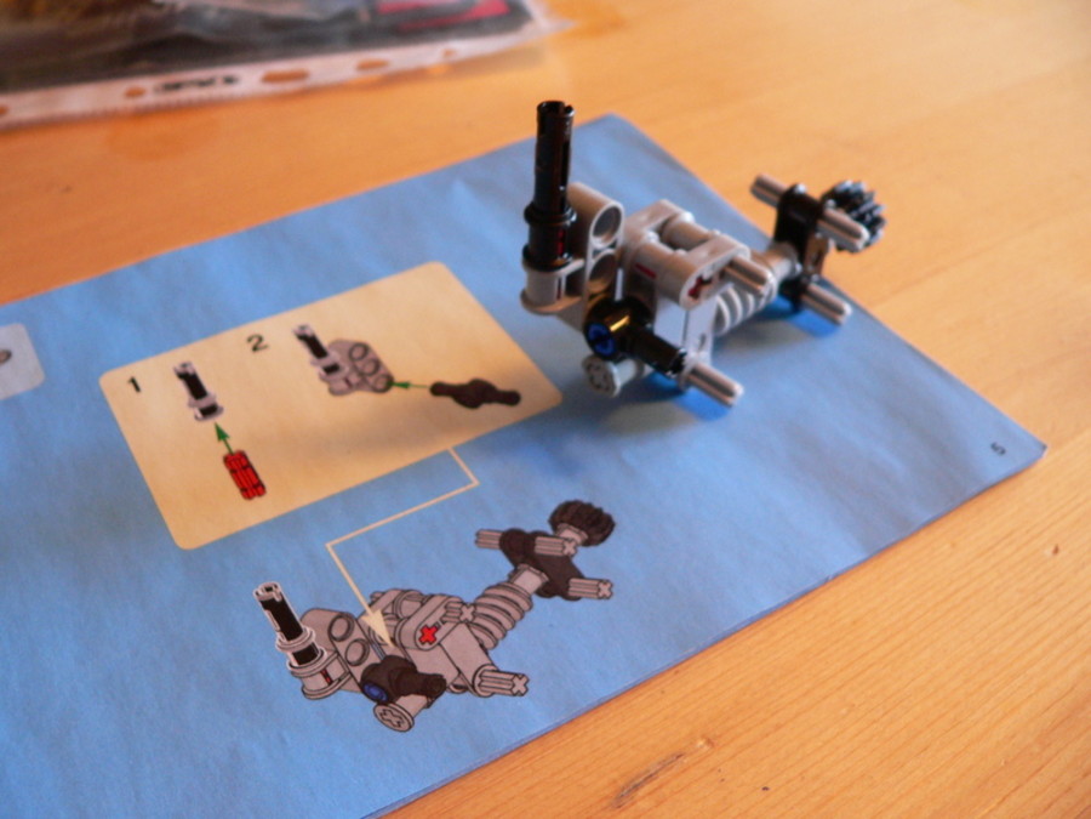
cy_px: 410
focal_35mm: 36
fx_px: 1135
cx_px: 546
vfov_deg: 39.7
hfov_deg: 51.4
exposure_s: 1/8
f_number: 2.8
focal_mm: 6
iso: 200
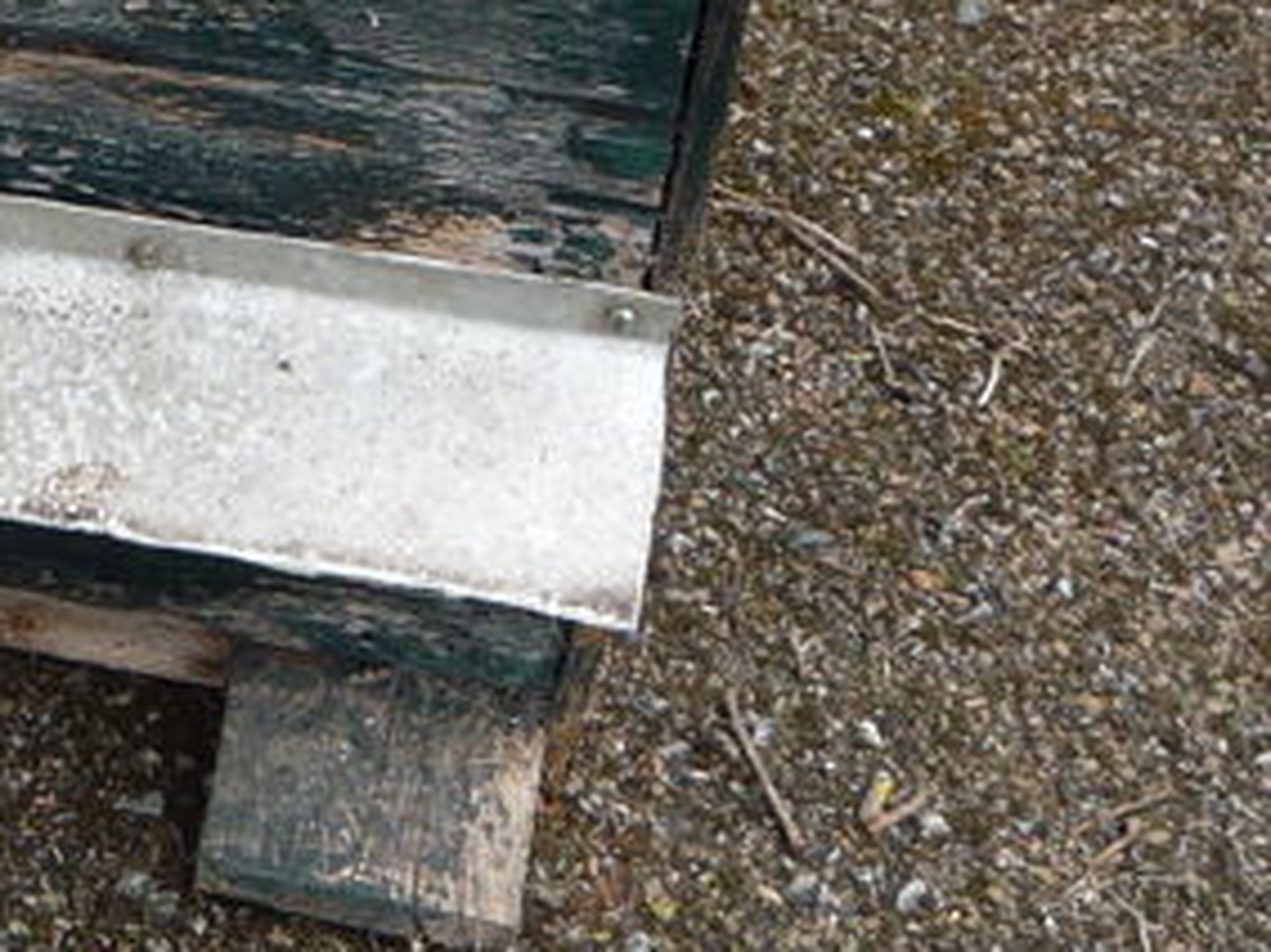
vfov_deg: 13.8
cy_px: 27
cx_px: -211
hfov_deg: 17.7
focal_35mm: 106
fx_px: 3890
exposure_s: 1/100
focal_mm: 5.2
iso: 100
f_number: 4
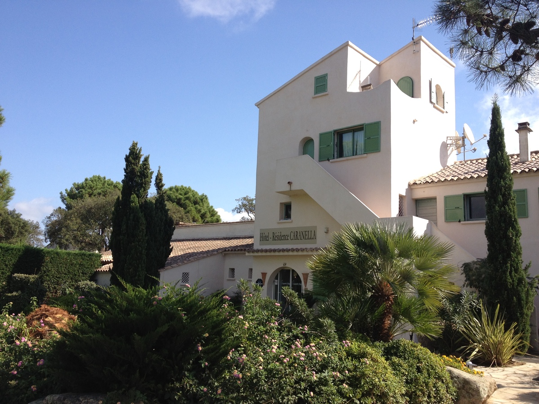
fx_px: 545
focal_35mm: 35
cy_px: 202
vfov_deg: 40.7
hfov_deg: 52.6
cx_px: 270
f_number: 2.4
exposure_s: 1/1062
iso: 64
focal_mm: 4.28
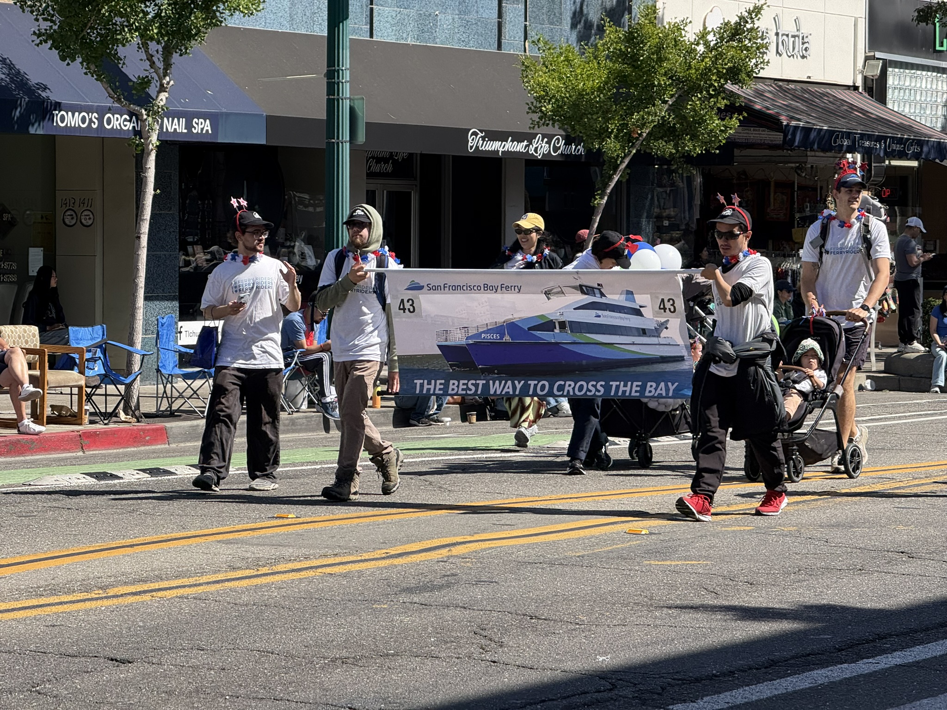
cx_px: 474
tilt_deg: -1.5
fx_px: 3283
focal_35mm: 120
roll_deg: -1.1
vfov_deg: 12.3
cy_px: 355
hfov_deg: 16.4
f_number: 2.8
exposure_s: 1/820
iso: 64
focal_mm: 15.66
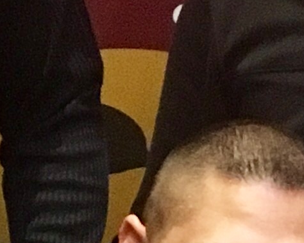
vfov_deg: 6.4
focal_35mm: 241
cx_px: 61
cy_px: 288
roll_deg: -0.6
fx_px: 2168
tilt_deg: -13.1
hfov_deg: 8.0
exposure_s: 1/17
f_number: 2.2
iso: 250
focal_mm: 4.15
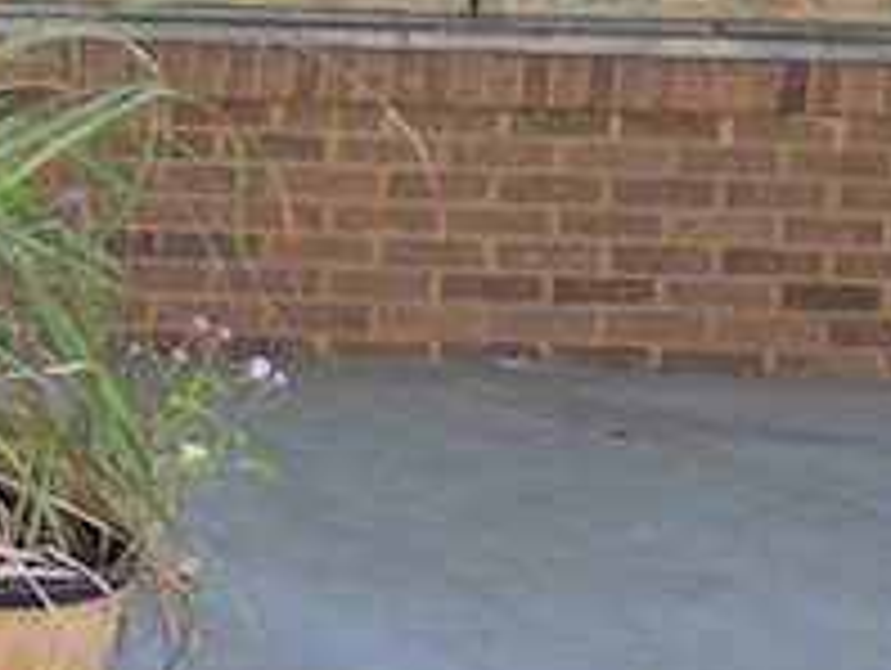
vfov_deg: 12.5
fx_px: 2989
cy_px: -94
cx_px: -1048
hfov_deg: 13.6
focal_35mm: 116
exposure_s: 1/182
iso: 25
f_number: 1.8
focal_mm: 5.4
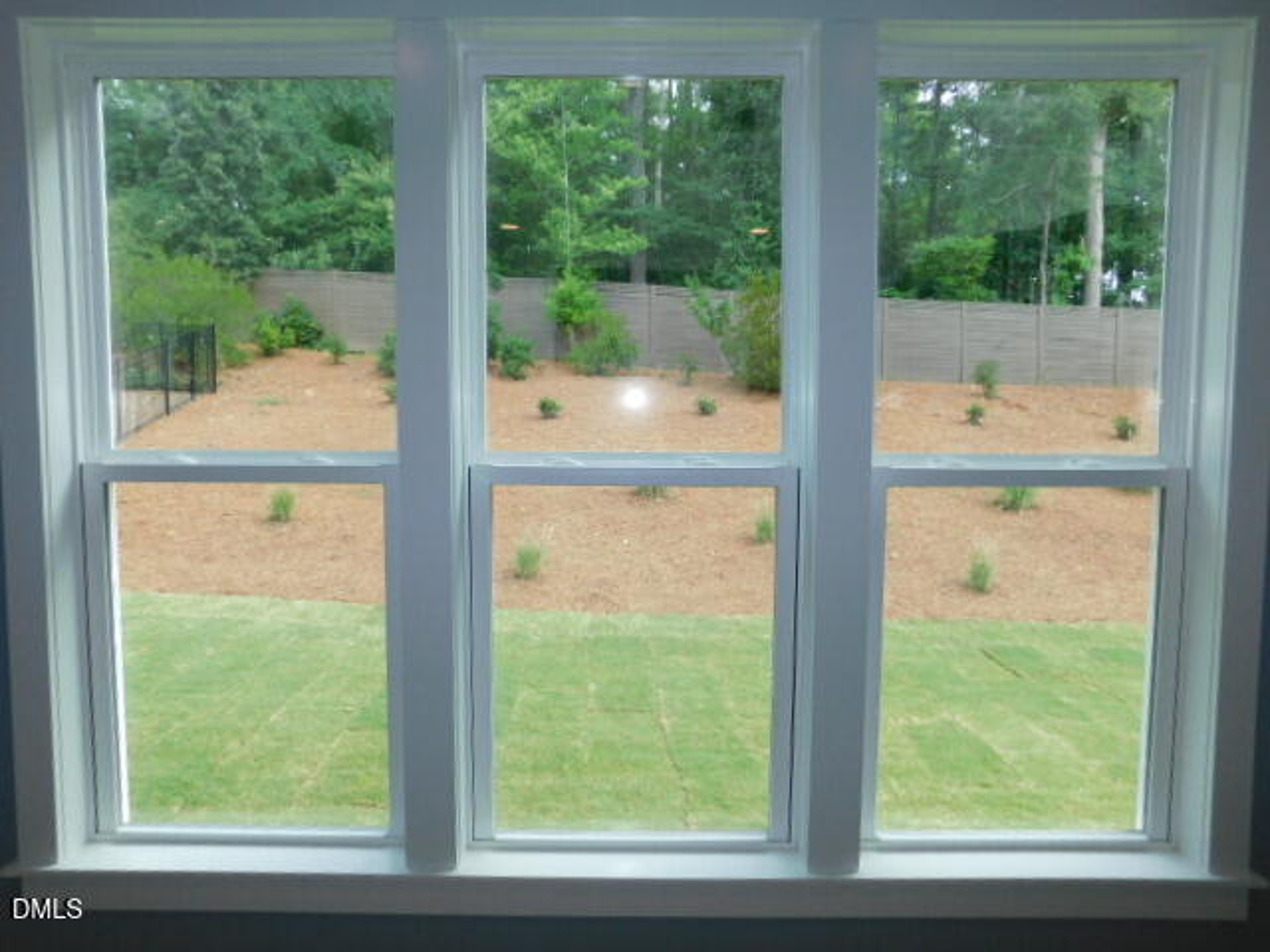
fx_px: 844
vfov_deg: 58.9
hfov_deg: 73.9
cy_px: 476
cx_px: 635
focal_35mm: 23
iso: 125
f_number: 3
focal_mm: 4
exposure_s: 1/160
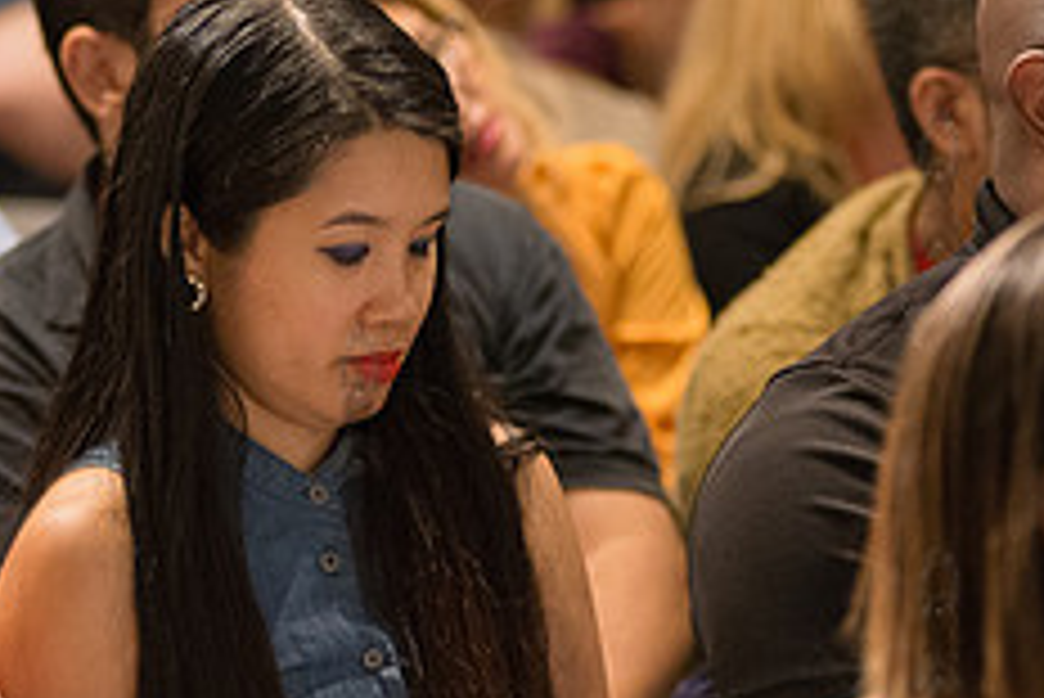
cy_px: 399
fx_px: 9053
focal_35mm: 312
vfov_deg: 4.4
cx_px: 356
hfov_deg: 6.6
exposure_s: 1/200
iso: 4000
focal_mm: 125
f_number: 2.8
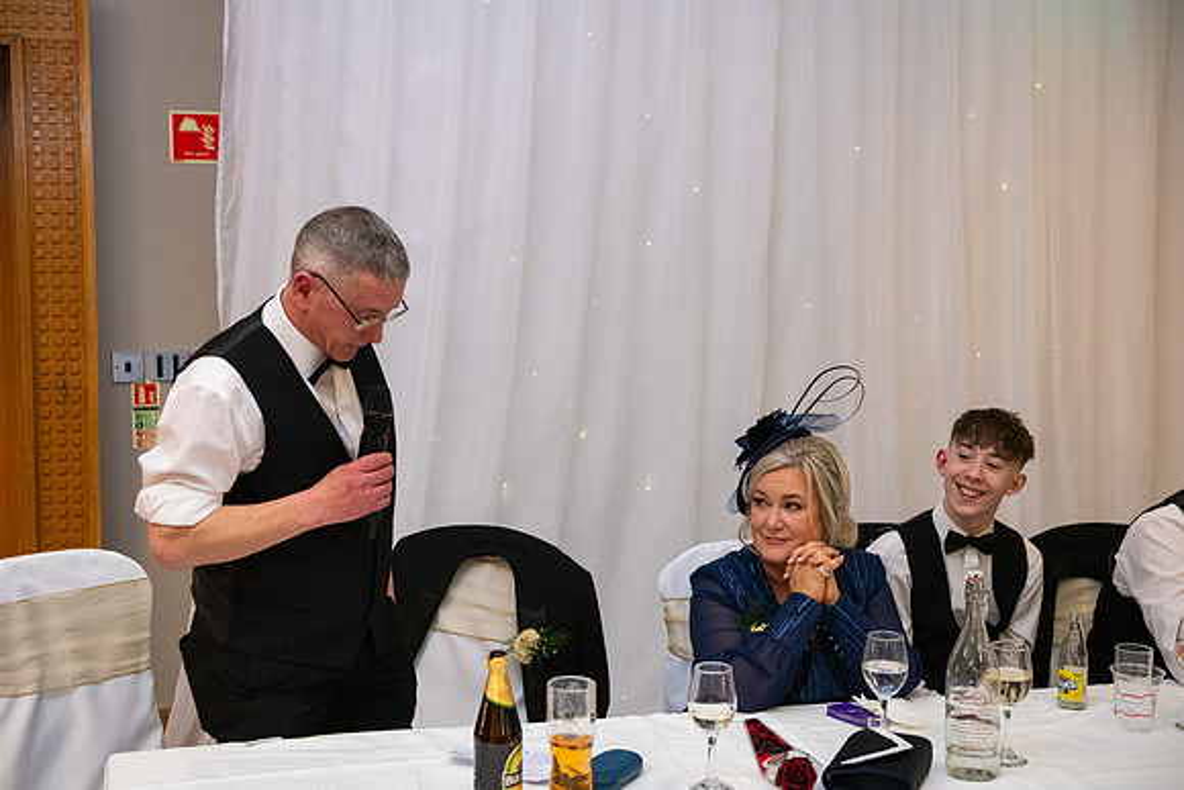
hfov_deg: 41.1
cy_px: 395
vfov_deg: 28.1
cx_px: 592
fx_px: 1579
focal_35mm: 48
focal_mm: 48
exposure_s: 1/160
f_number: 3.5
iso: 1250
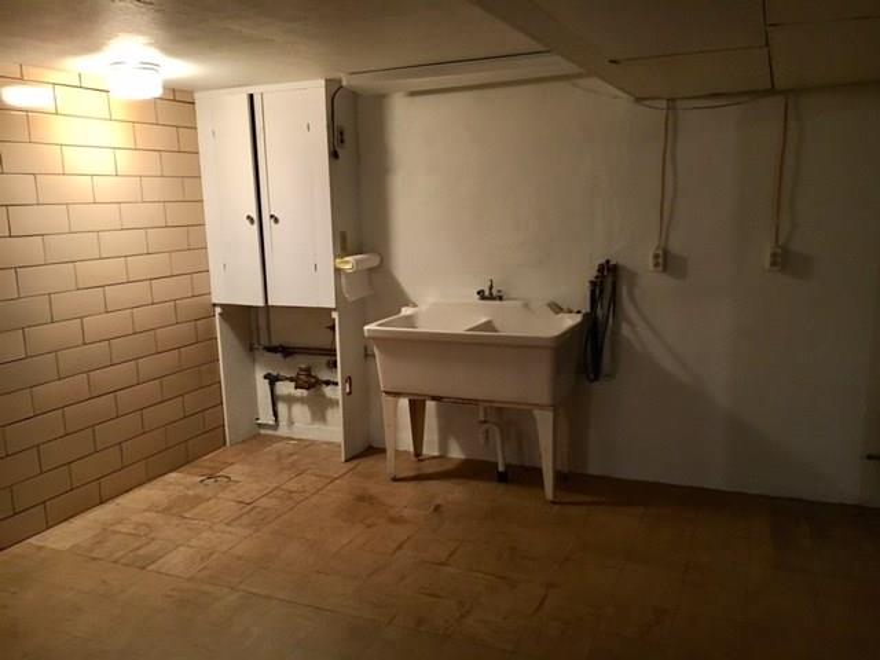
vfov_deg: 48.2
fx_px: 737
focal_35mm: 29
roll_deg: +1.4
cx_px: 440
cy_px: 330
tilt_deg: -9.2
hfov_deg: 61.7
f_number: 2.2
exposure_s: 1/30
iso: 160
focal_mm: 4.15
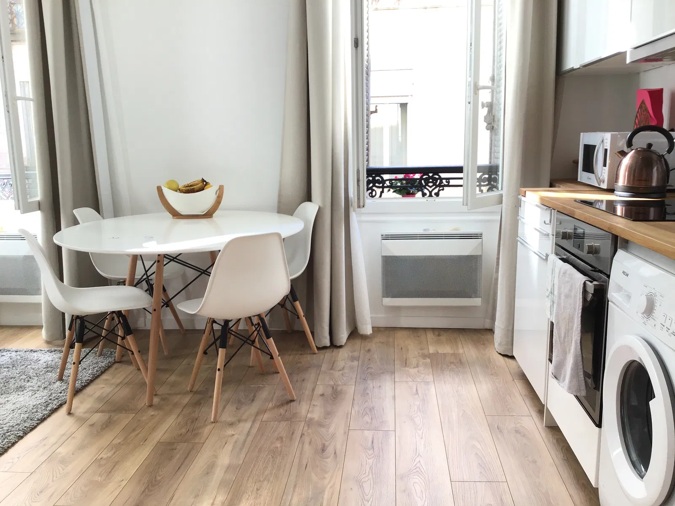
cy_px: 253
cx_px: 338
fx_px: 604
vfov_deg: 45.4
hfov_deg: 58.4
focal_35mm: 31
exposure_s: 1/50
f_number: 2.4
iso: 25
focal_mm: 3.3
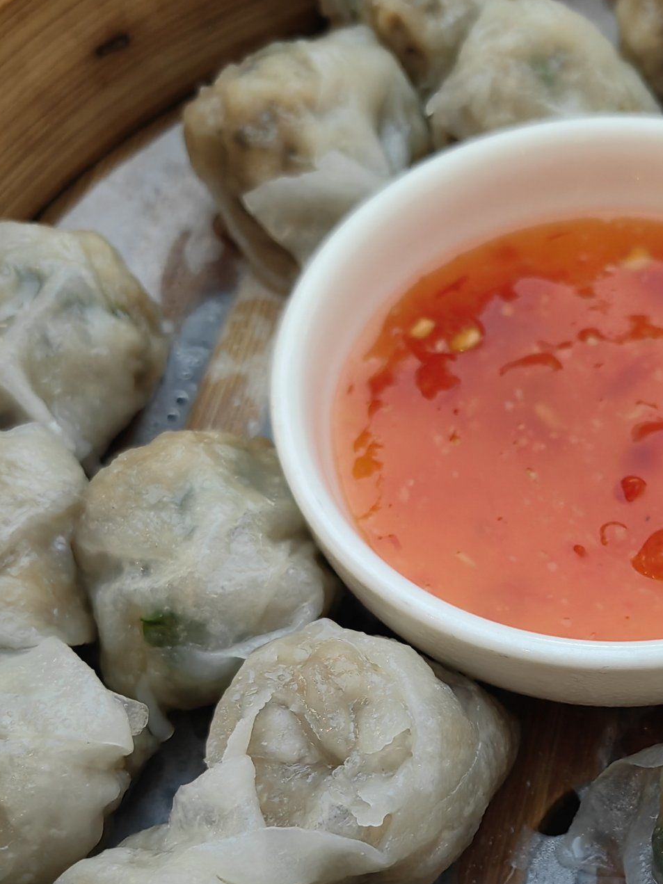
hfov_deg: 24.3
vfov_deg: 32.6
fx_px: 1481
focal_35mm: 58
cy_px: 658
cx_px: 634
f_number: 1.8
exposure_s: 1/303
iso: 200
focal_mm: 5.54
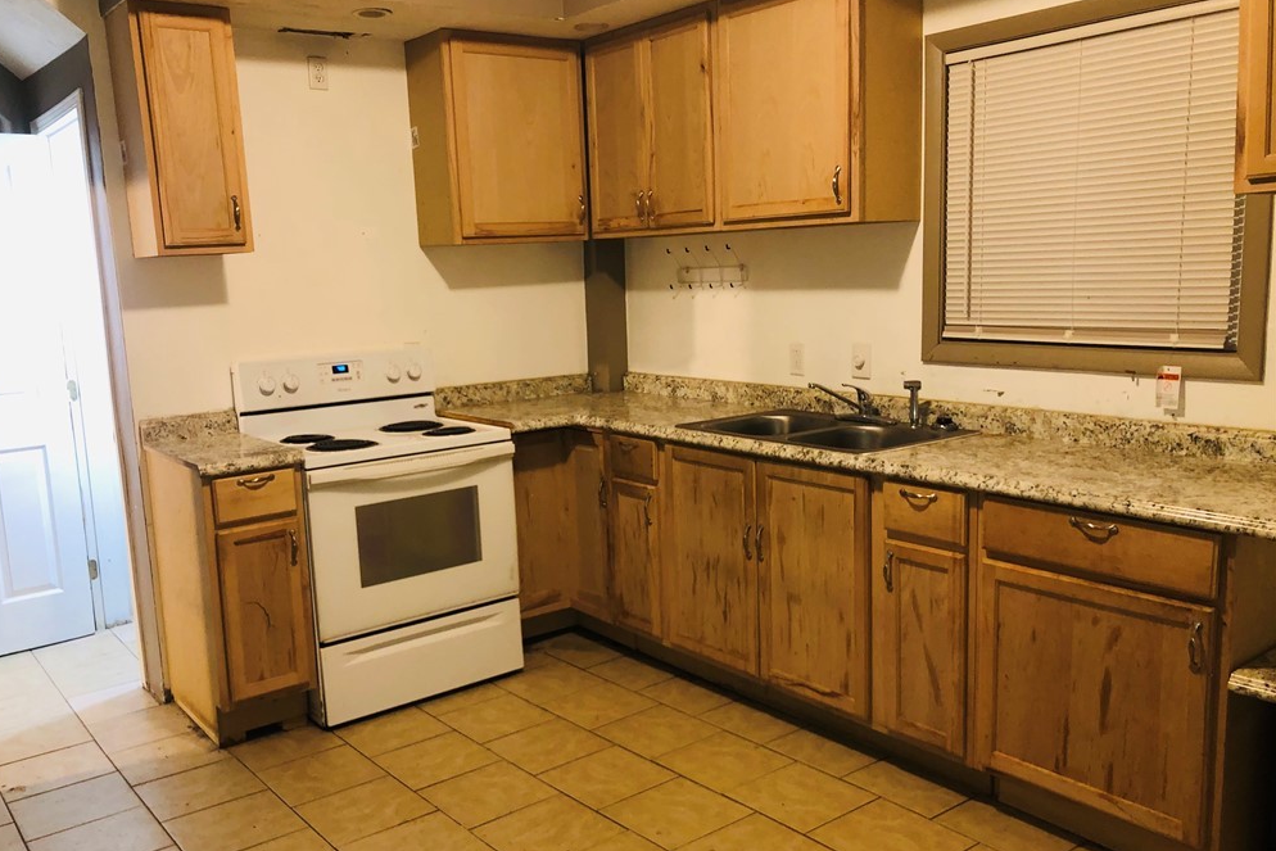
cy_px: 443
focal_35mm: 30
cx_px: 620
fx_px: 1063
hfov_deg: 61.9
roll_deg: +2.0
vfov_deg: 43.6
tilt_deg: -9.9
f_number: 1.8
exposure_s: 1/13
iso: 100
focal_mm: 3.99
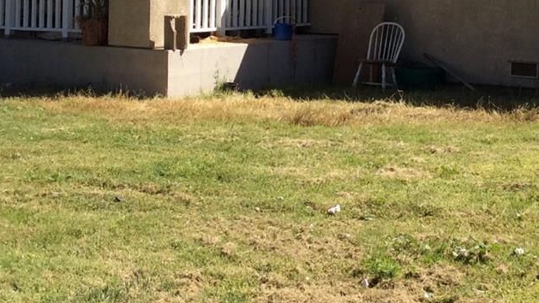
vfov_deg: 14.3
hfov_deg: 25.5
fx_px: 1186
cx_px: 323
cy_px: -27
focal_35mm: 83
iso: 32
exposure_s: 1/1100
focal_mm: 3.3
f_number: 2.4
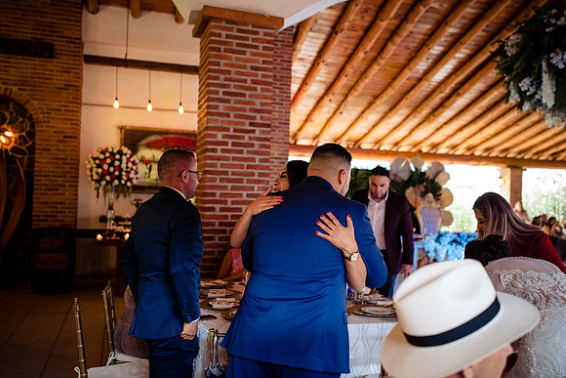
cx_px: 283
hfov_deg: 54.4
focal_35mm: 35
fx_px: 550
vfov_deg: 37.9
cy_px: 189
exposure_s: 1/125
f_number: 2.8
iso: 1250
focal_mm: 35
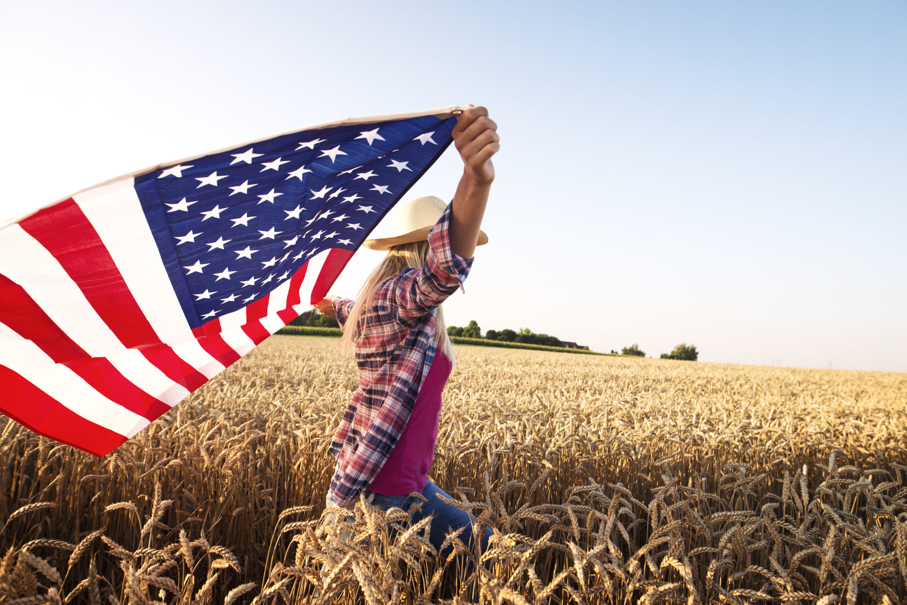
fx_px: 504
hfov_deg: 84.0
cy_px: 302
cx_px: 454
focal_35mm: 20
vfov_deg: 62.0
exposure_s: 1/1250
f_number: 5
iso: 400
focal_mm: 20
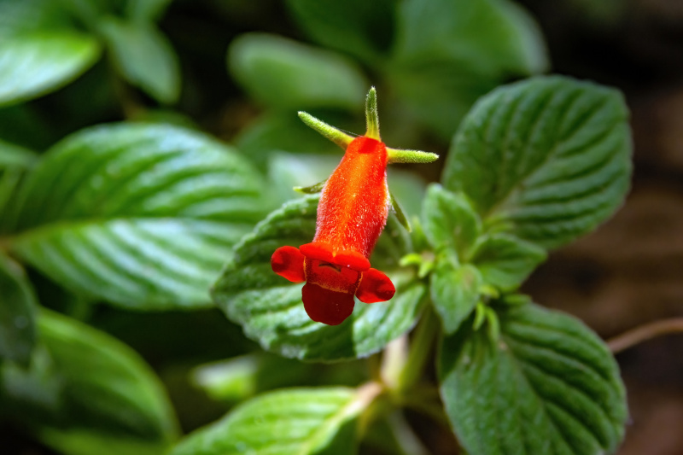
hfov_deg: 36.3
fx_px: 1043
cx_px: 342
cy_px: 228
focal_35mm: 55
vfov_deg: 24.6
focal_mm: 55
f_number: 10
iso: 1600
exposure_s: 1/250
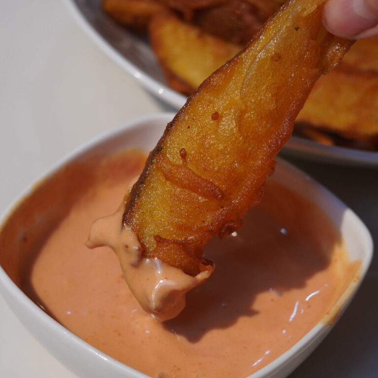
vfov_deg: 18.1
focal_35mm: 96
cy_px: 238
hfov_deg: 18.1
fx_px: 1186
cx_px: 189
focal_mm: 50
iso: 250
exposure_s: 1/160
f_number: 4
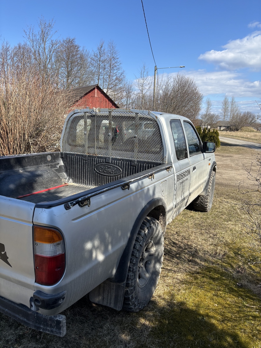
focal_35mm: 26
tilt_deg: -10.4
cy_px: 174
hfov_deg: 53.1
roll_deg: -1.2
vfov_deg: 67.3
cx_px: 130
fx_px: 261
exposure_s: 1/2242
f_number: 1.6
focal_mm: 5.96
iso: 50
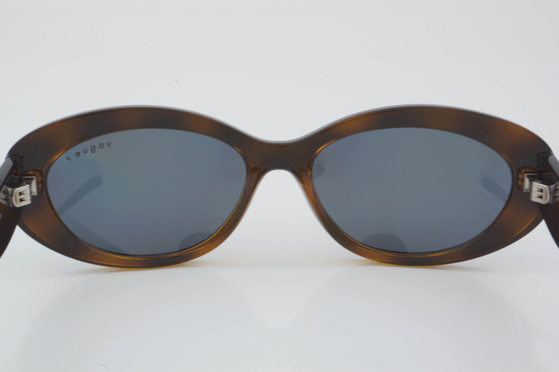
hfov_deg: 27.0
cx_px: 280
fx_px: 1164
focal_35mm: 75
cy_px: 186
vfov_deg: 18.2
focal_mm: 50
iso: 100
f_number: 32
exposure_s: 1/3
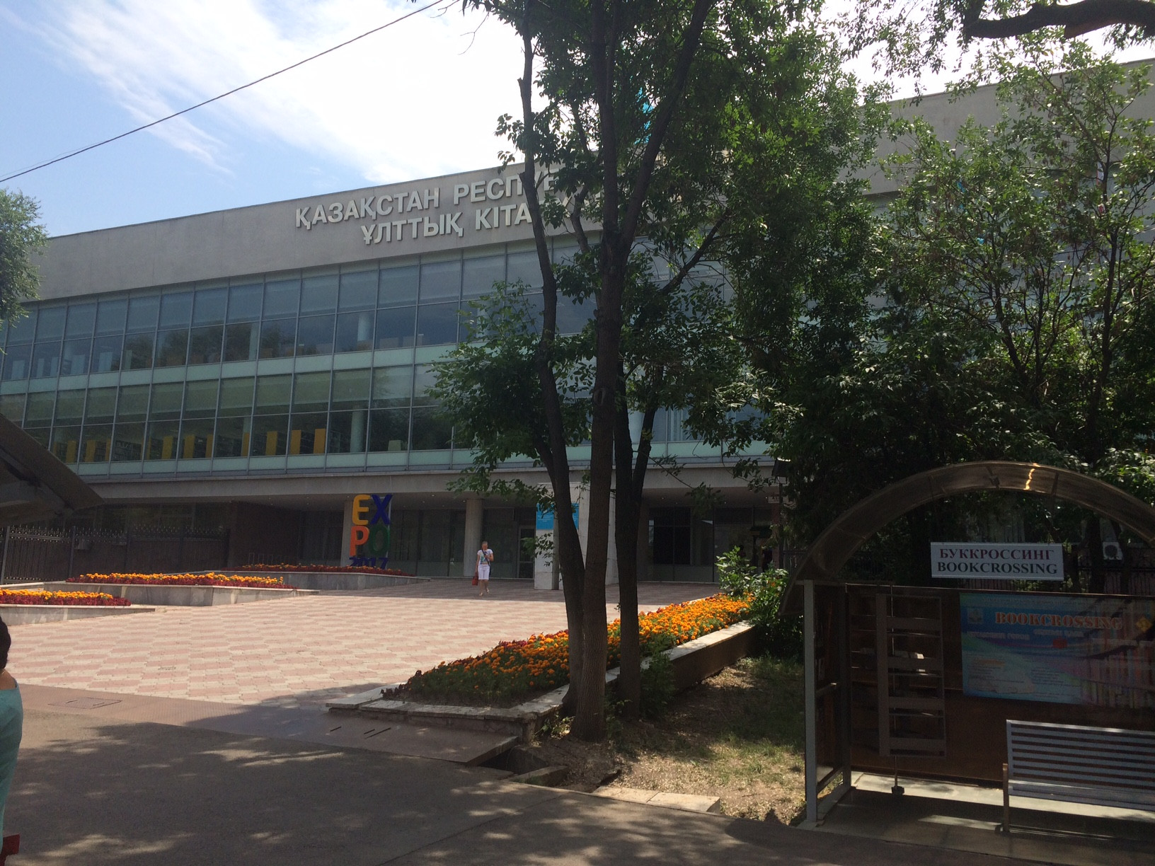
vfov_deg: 48.2
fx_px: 968
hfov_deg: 61.7
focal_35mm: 29
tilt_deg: +5.8
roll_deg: -2.8
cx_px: 578
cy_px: 433
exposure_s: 1/1466
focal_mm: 4.15
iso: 32
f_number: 2.2
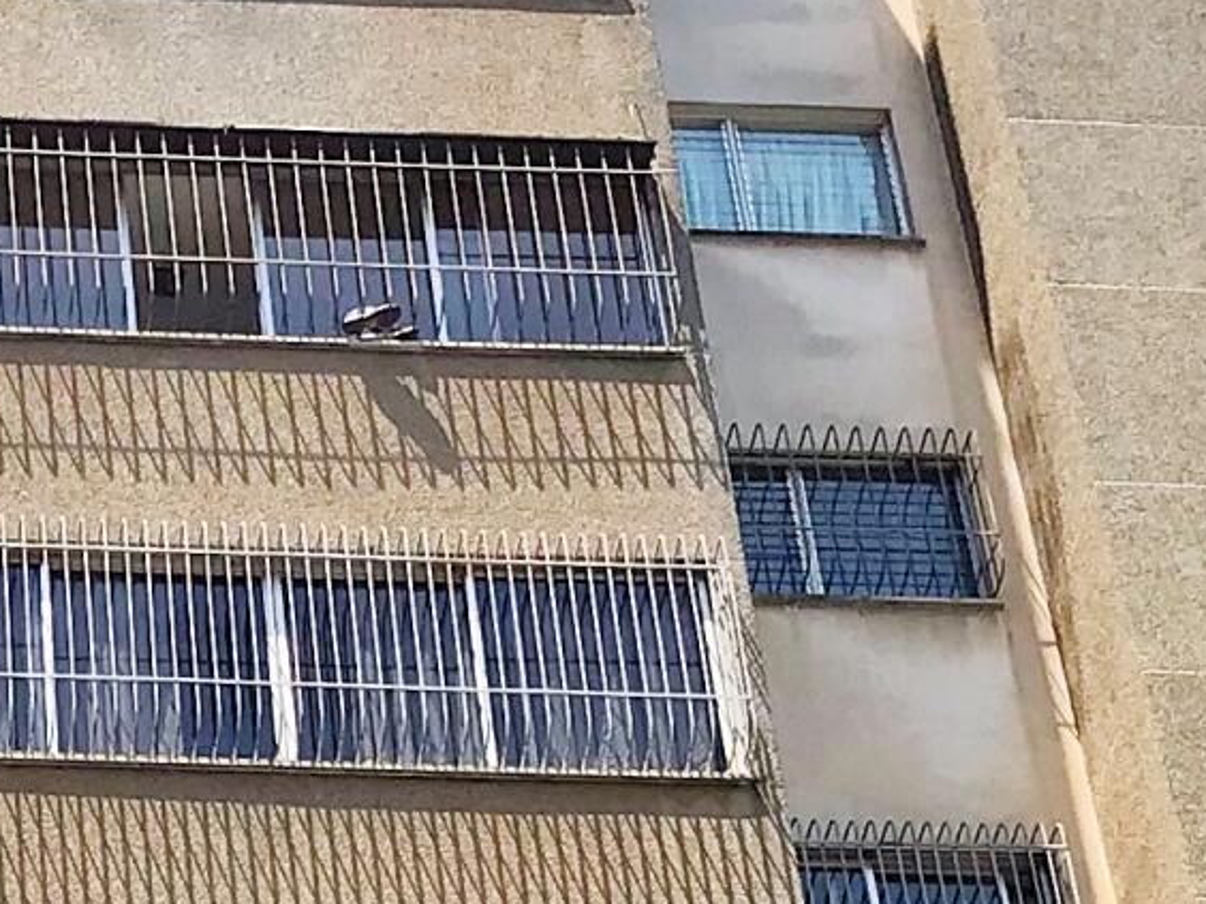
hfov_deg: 13.1
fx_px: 5191
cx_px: -41
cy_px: 1267
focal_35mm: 149
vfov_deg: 9.7
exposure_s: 1/1681
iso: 20
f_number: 1.8
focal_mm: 3.99
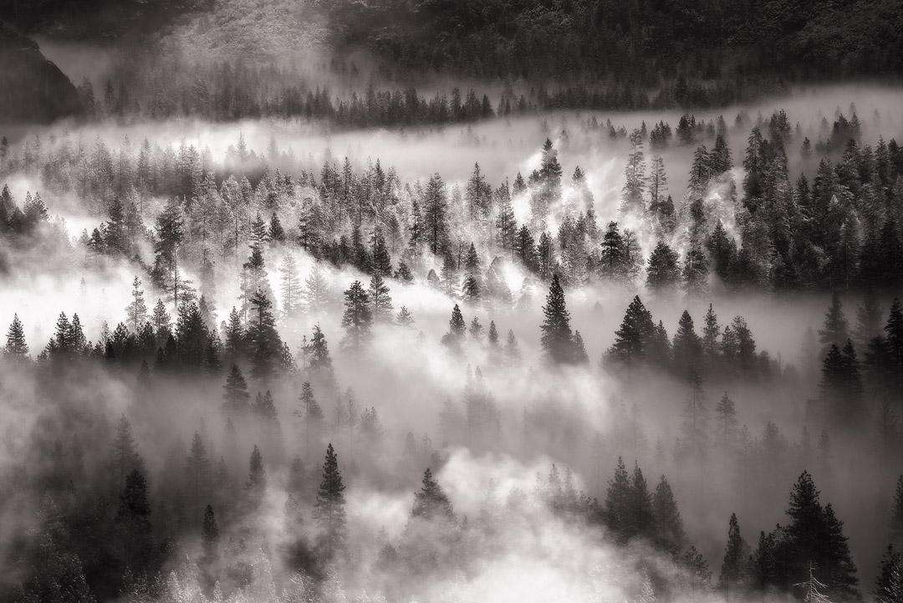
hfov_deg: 6.1
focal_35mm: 340
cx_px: 452
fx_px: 8531
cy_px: 302
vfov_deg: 4.0
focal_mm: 340
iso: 100
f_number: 16
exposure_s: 1/30
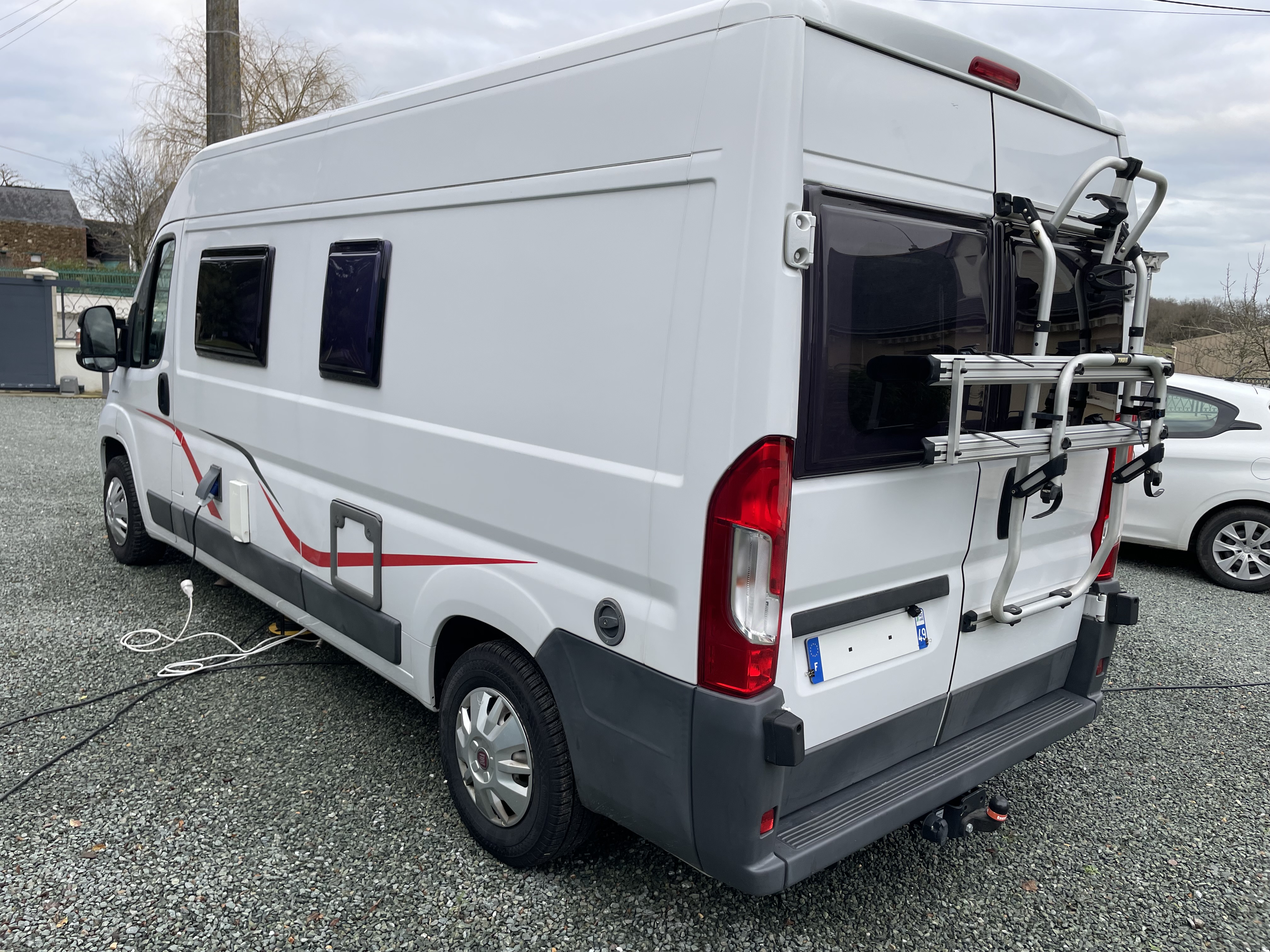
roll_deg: -2.3
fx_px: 954
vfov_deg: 53.1
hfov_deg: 67.3
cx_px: 635
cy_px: 476
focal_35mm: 26
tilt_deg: -9.2
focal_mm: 4.2
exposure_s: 1/311
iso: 32
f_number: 1.6
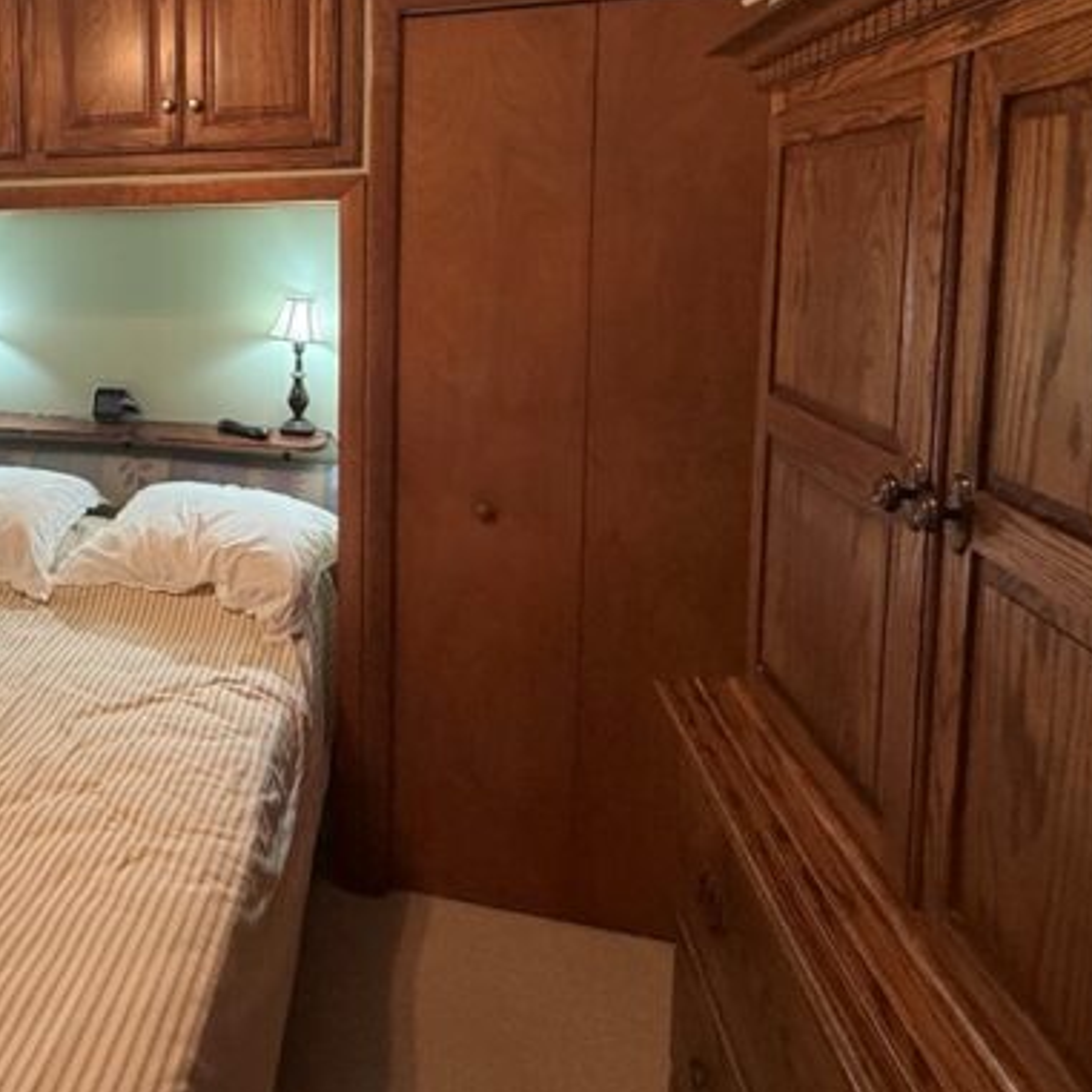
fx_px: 928
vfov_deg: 58.8
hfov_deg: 53.9
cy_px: 318
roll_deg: +1.0
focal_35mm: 26
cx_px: 126
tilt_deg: -4.3
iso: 400
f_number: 2.2
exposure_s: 1/60
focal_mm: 2.22
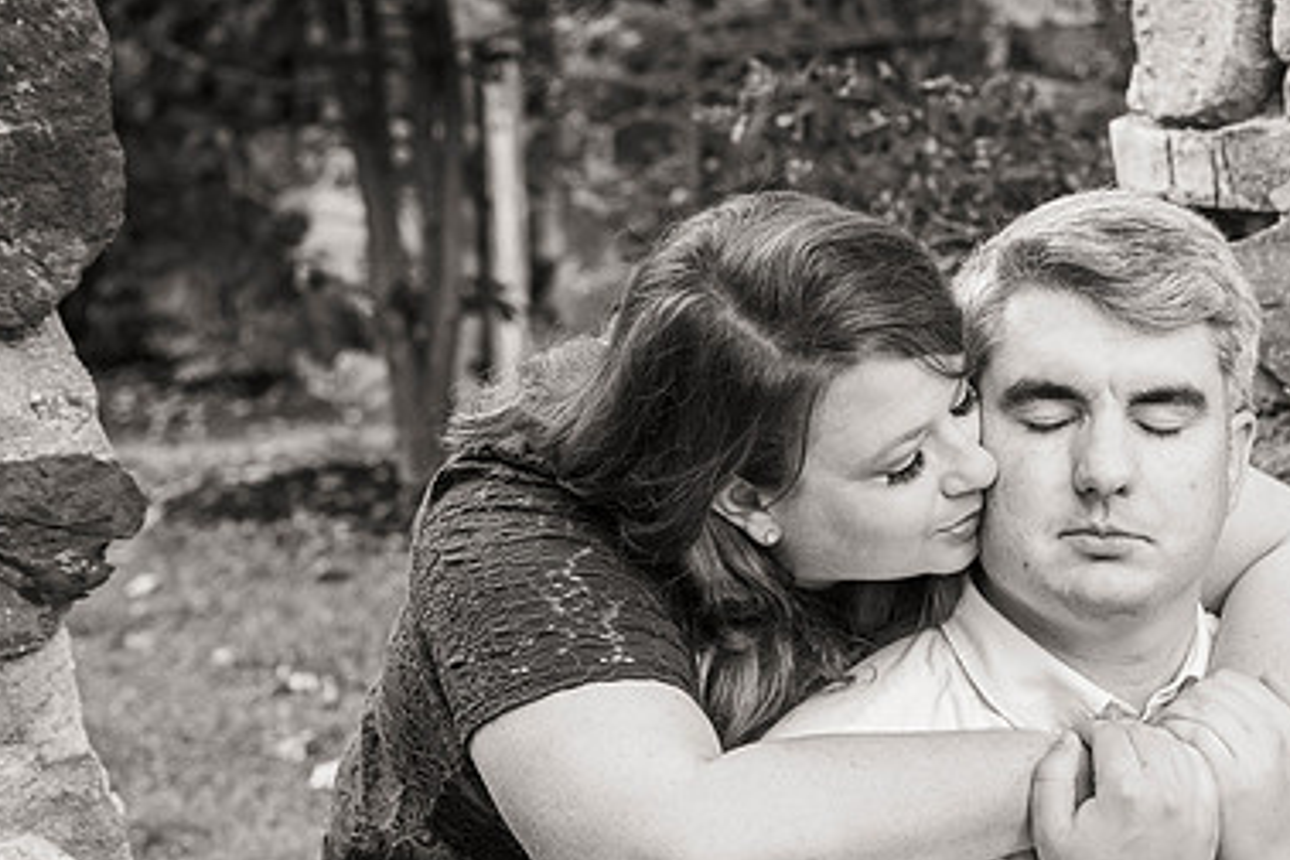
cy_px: 490
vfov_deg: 14.9
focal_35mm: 92
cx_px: 938
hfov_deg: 22.0
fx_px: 3296
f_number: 4.5
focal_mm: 60
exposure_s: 1/80
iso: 1600
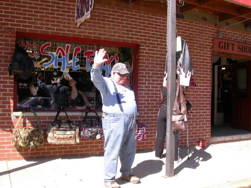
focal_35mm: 38
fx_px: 276
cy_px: 94
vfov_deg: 37.7
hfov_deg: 49.0
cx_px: 126
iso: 100
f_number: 5.3
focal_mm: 7.85
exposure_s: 1/188
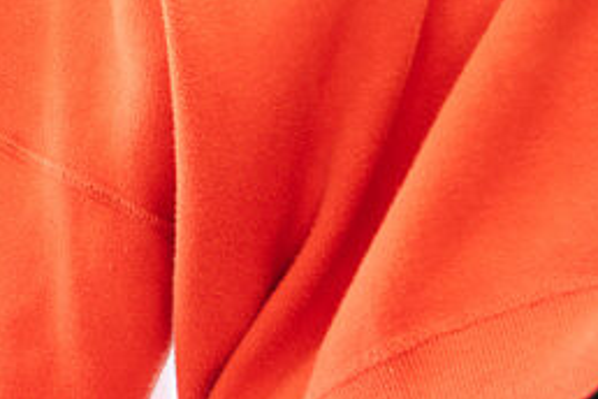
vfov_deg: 10.8
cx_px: -76
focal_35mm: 119
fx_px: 1977
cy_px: -324
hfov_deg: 16.6
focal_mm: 30
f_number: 5
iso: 160
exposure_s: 1/500
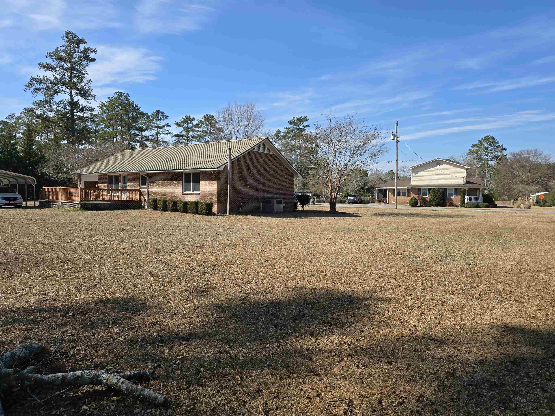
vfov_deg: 58.9
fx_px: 369
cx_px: 278
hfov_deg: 73.9
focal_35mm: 23
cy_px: 208
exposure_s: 1/671
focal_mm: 6.3
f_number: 1.7
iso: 12
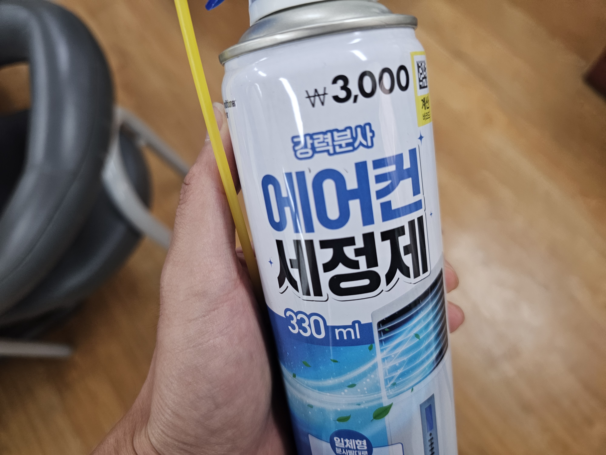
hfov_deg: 73.9
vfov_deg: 58.9
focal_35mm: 23
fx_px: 403
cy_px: 228
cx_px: 303
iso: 200
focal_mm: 6.3
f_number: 1.7
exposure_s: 1/120
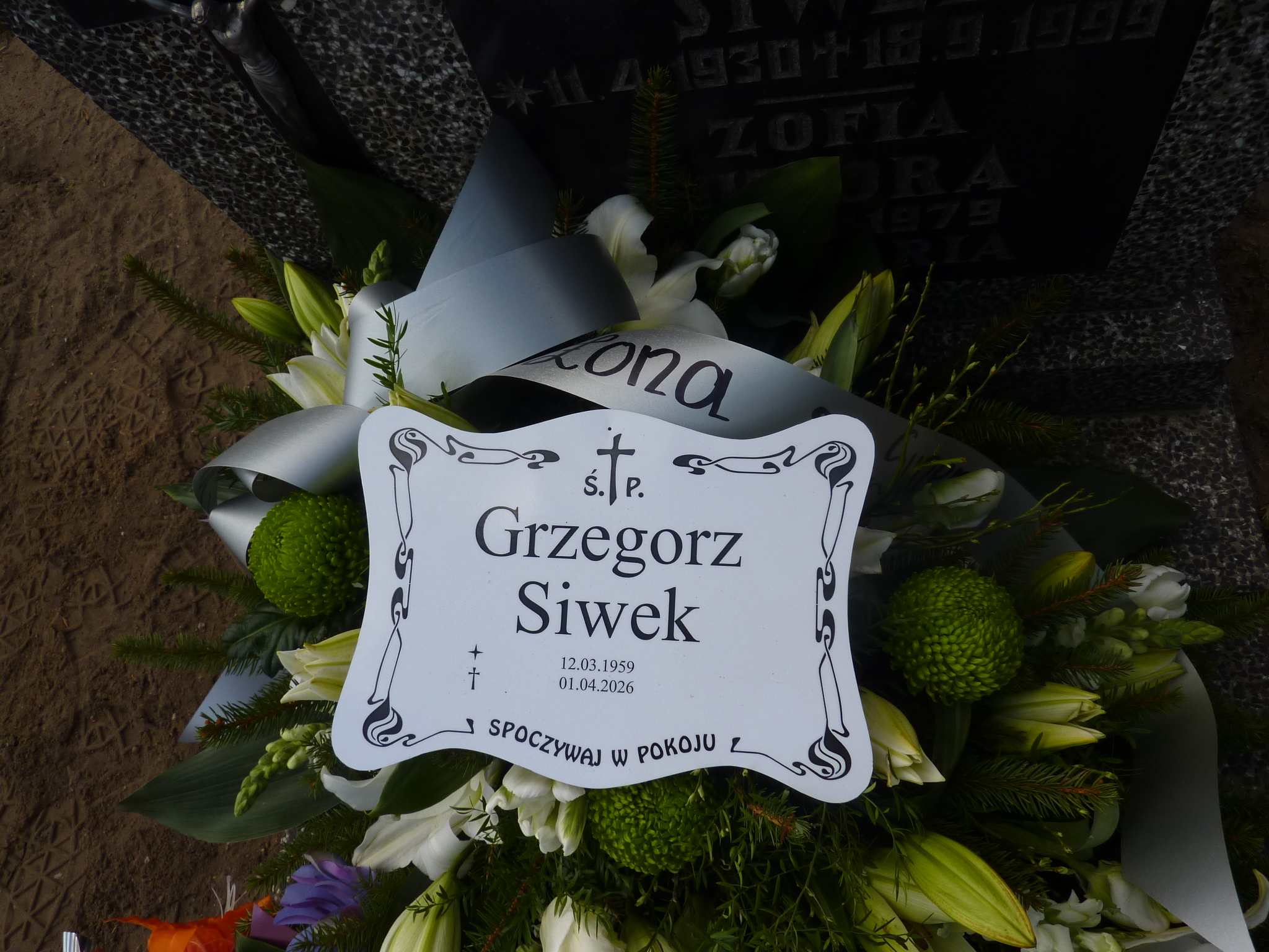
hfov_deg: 69.4
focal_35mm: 25
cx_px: 634
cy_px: 476
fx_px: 916
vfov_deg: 54.9
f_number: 4
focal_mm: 4.1
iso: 80
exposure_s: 1/400
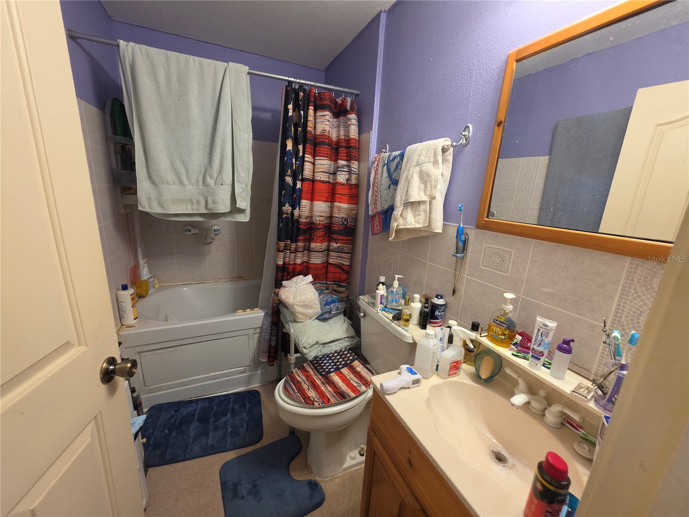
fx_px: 259
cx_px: 344
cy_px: 258
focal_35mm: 13
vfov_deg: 89.9
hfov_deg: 106.2
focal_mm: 2.2
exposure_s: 1/60
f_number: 1.9
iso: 160
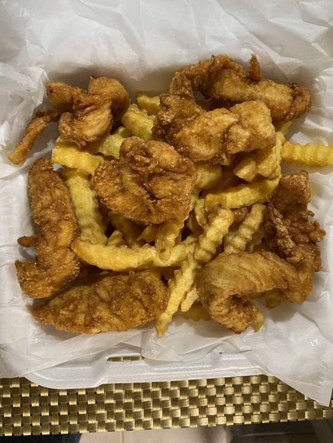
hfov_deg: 51.4
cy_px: 216
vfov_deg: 65.3
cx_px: 171
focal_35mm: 27
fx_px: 346
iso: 160
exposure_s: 1/60
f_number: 1.8
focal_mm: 4.25
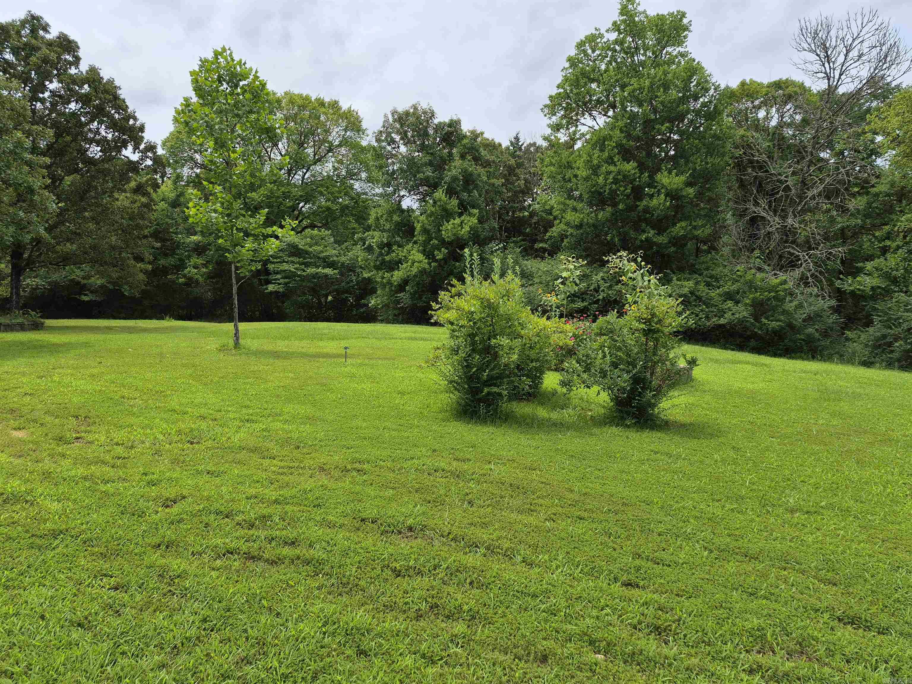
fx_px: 606
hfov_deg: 73.9
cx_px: 456
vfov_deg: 58.9
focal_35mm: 23
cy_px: 342
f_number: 1.8
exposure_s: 1/5744
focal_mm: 5.4
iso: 80
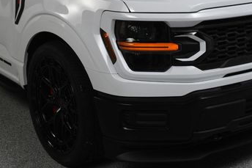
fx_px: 469
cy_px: 19
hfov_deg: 30.1
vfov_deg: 19.9
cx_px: 111
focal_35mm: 67
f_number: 13
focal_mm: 24
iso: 100
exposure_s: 1/160
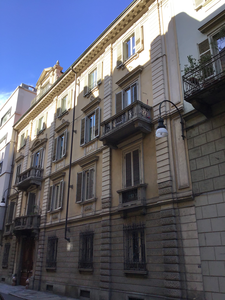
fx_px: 269
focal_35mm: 31
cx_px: 112
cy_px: 150
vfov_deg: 58.4
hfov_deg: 45.4
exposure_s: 1/319
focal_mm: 3.3
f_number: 2.4
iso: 25
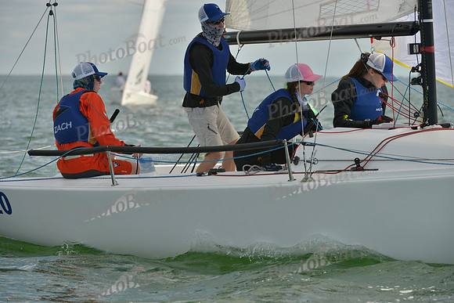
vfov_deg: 6.2
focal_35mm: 220
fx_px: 2775
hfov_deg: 9.4
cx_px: 227
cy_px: 152
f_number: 8
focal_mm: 220
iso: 280
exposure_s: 1/1000
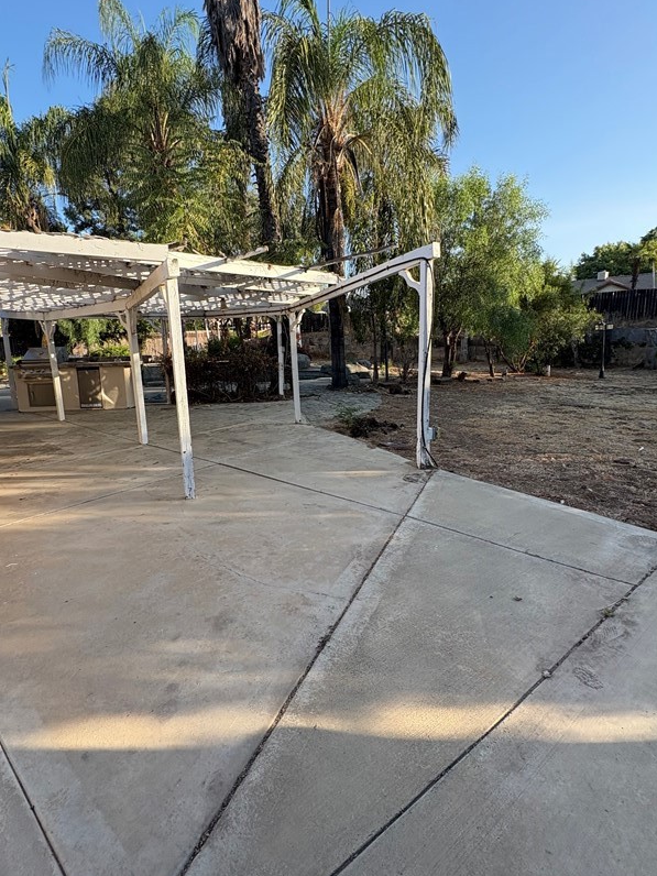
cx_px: 299
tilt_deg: -8.6
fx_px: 456
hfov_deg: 71.4
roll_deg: +3.0
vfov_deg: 87.6
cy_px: 410
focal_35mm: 18
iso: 64
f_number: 2.2
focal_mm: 2.22
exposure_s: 1/488
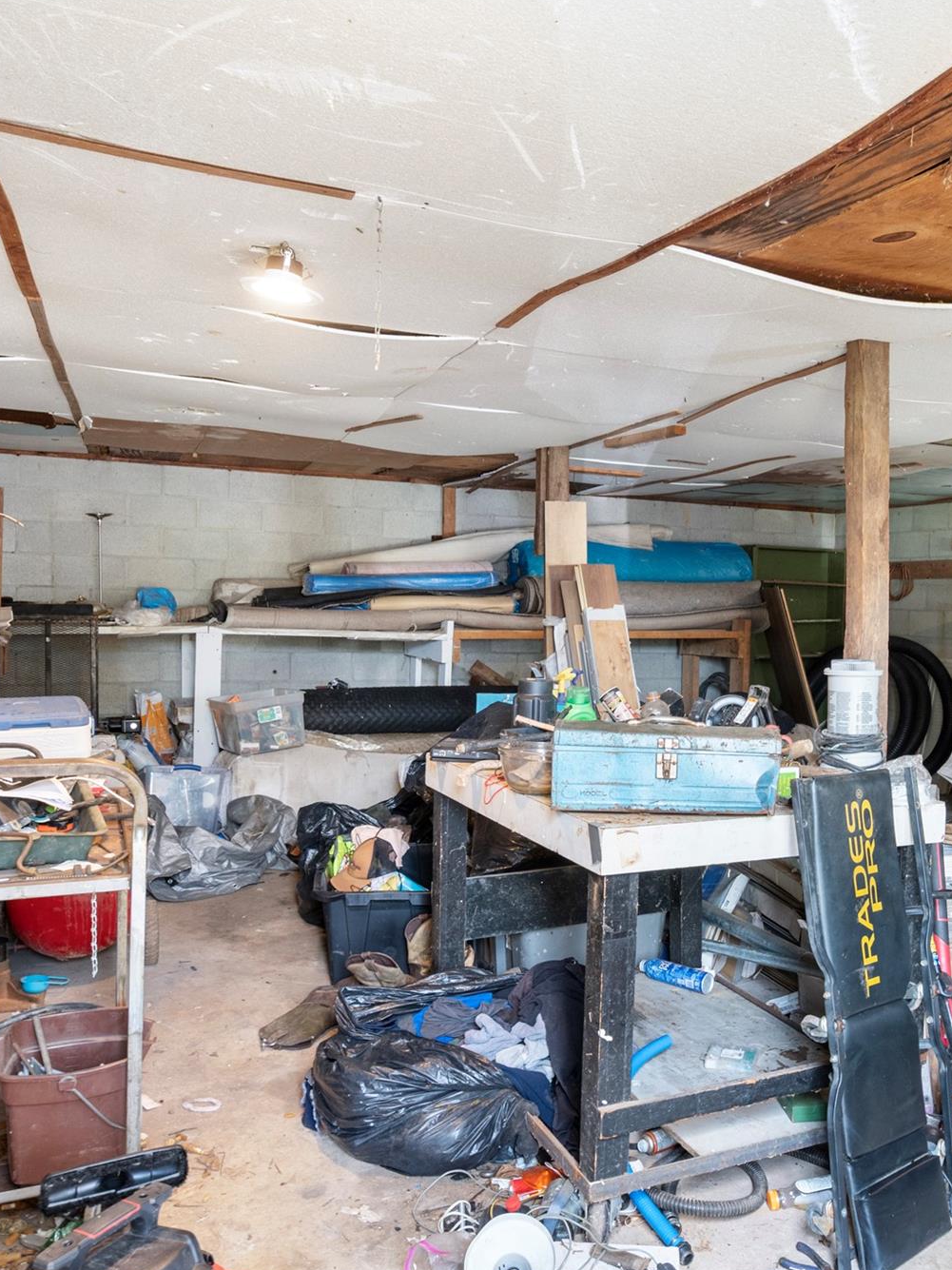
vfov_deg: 62.1
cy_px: 635
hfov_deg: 47.5
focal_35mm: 29
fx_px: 1054
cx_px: 660
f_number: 8
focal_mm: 19.5
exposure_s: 1/20
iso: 2000
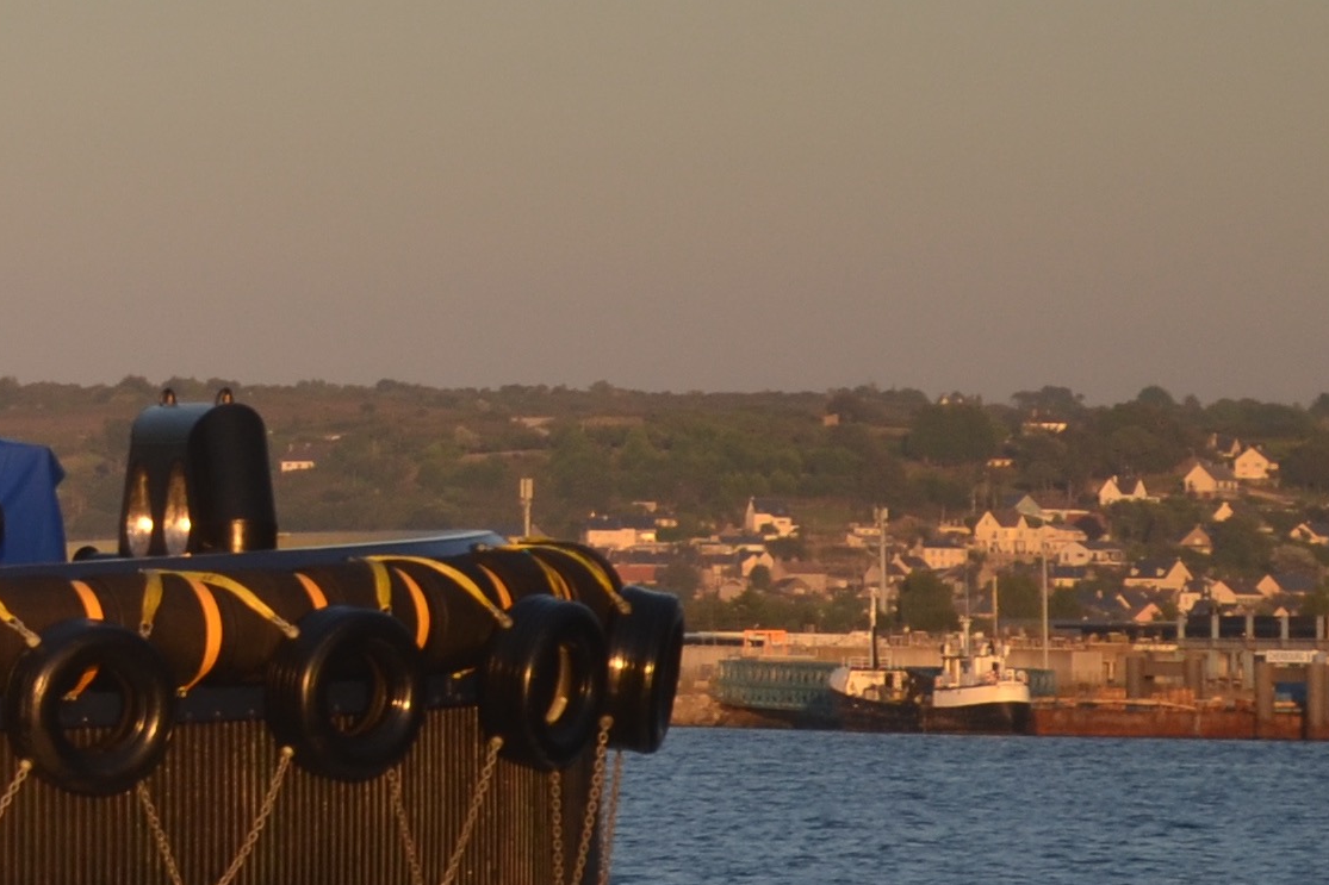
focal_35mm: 344
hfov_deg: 5.8
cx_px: -1596
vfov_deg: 4.0
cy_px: 14
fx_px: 12697
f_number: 5.6
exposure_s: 1/125
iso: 200
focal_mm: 52
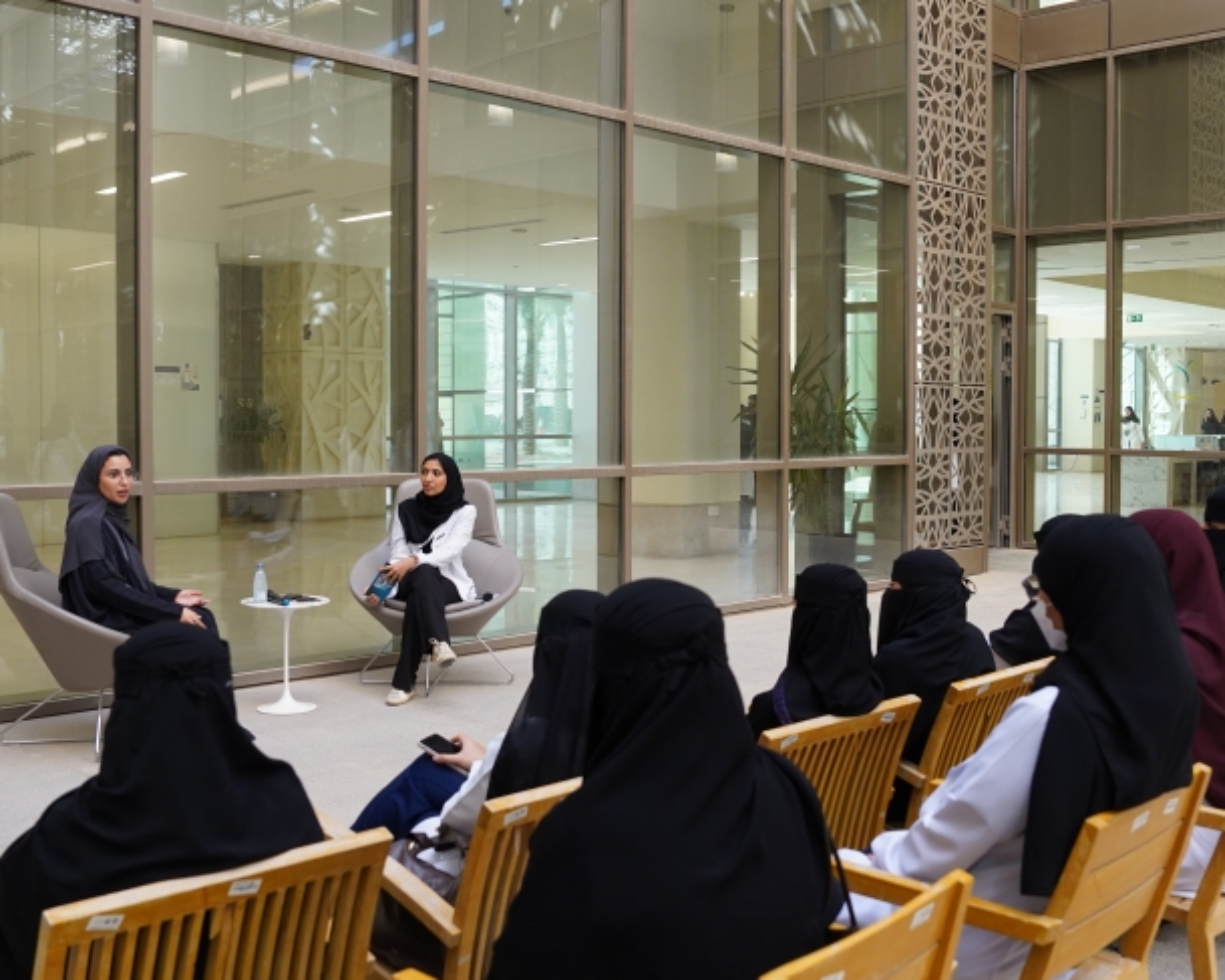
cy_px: 473
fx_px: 1341
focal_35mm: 37
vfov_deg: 40.1
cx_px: 692
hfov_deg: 49.0
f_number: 4
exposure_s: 1/160
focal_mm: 24
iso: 640
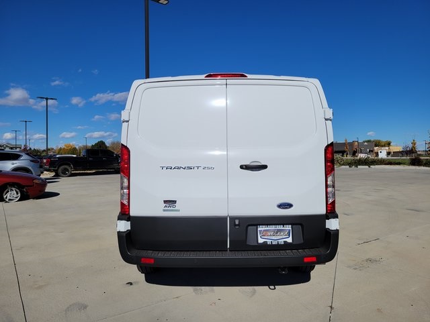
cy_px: 161
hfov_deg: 67.3
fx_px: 323
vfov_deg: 53.1
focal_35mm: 26
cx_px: 215
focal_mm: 5.4
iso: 40
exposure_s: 1/7810
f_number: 1.8
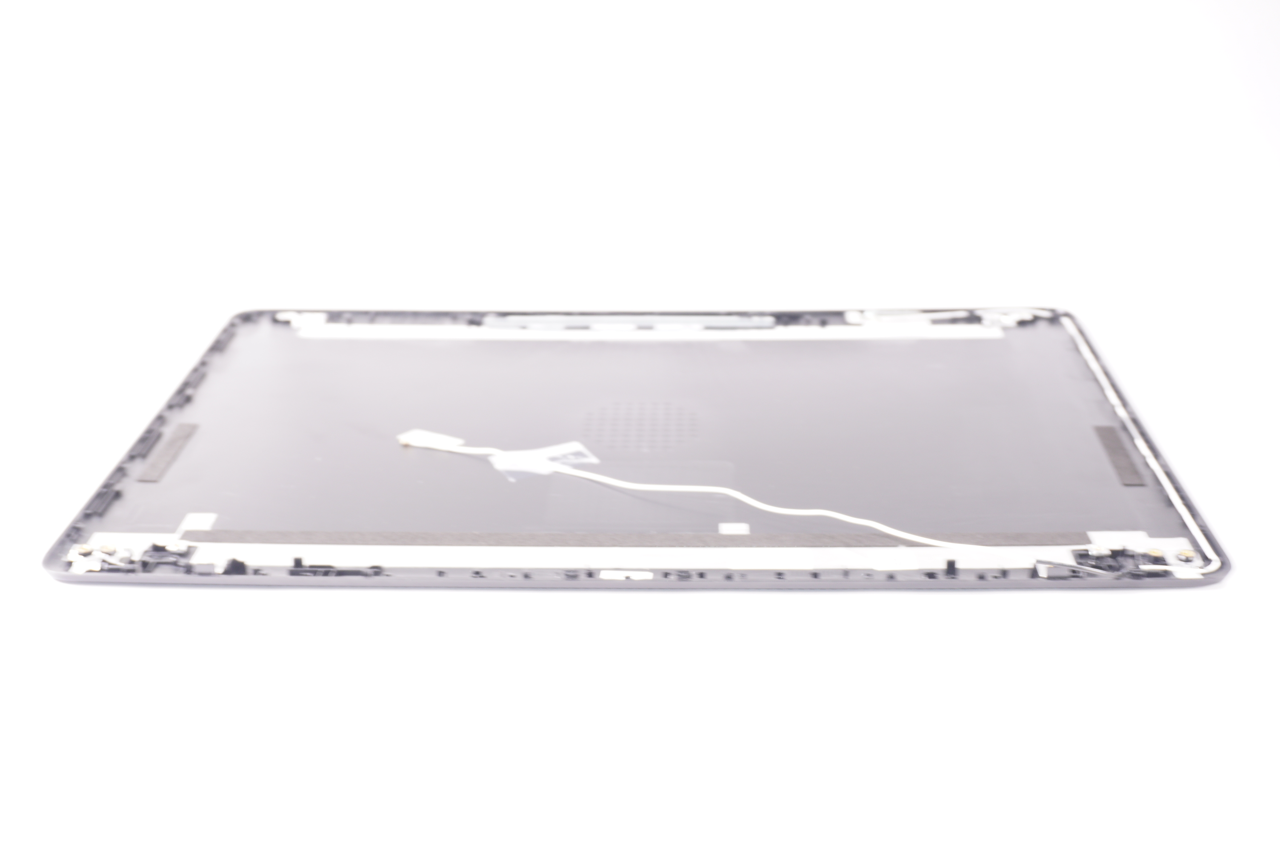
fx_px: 1492
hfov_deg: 46.4
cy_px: 426
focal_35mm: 42
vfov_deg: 31.8
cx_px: 640
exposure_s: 1/25
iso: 200
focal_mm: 28
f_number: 5.6
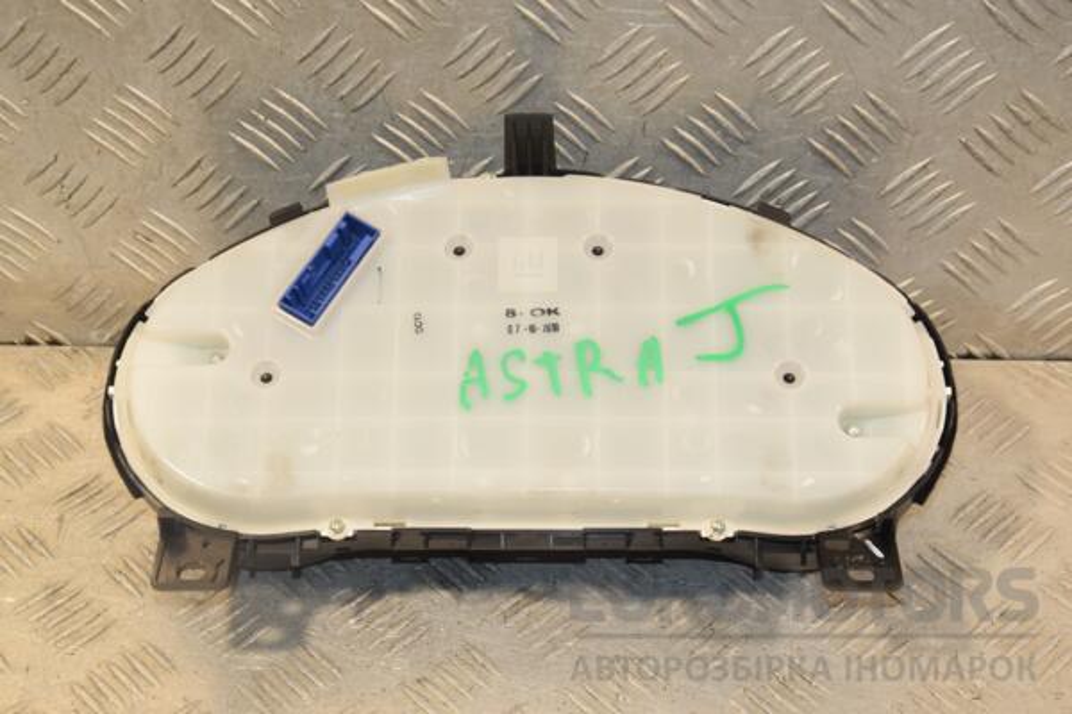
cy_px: 357
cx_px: 536
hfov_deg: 29.9
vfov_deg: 20.2
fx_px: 2010
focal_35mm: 68
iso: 800
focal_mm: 45
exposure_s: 1/200
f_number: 7.1
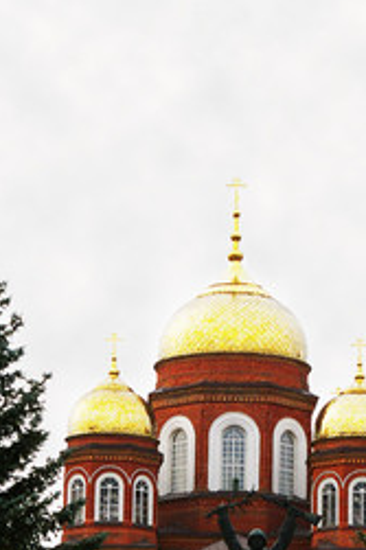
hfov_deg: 10.2
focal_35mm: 134
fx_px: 2046
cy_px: 512
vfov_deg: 15.1
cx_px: 256
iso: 400
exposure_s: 1/250
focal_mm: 45
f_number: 9.5
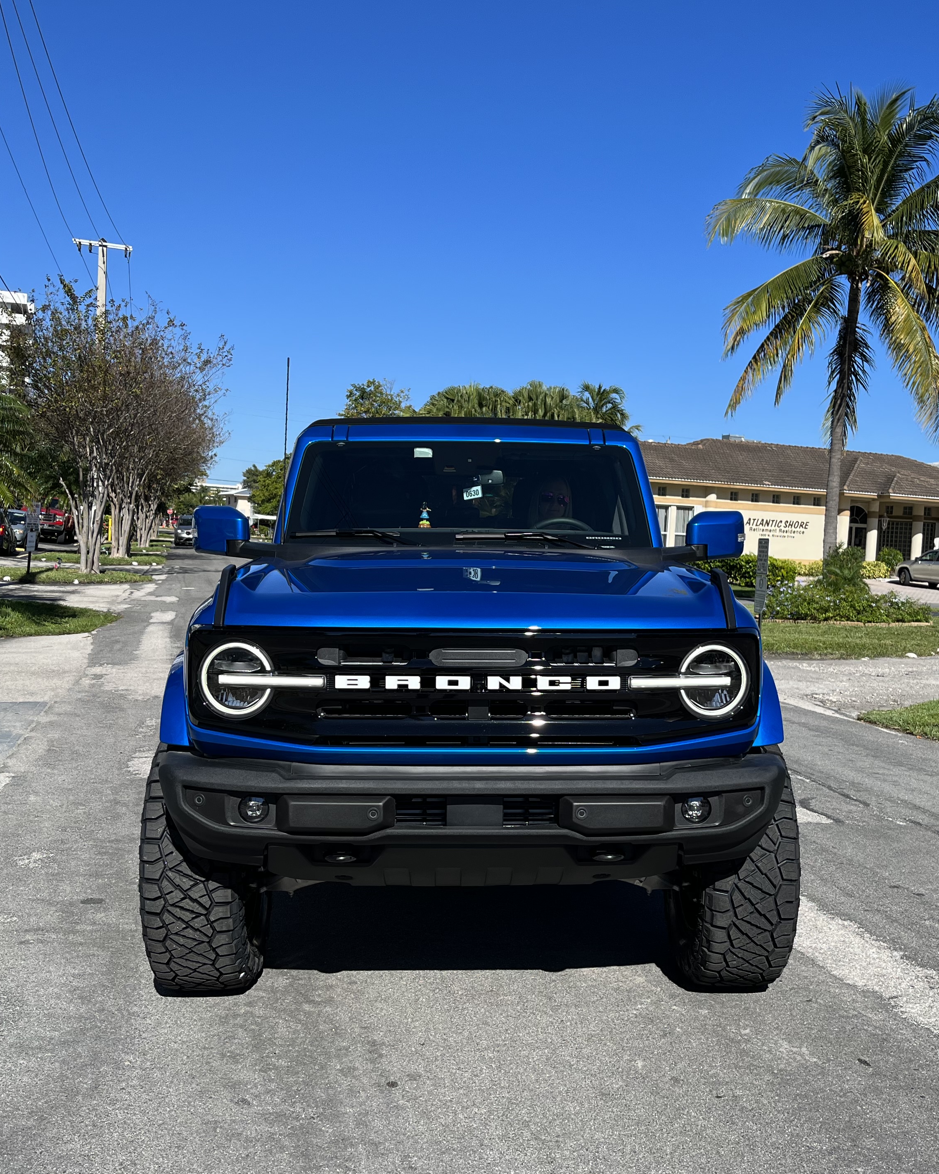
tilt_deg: -4.8
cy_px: 604
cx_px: 524
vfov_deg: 50.3
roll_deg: -3.9
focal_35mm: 36
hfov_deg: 41.1
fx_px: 1250
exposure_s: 1/3049
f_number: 1.6
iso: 50
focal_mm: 5.1
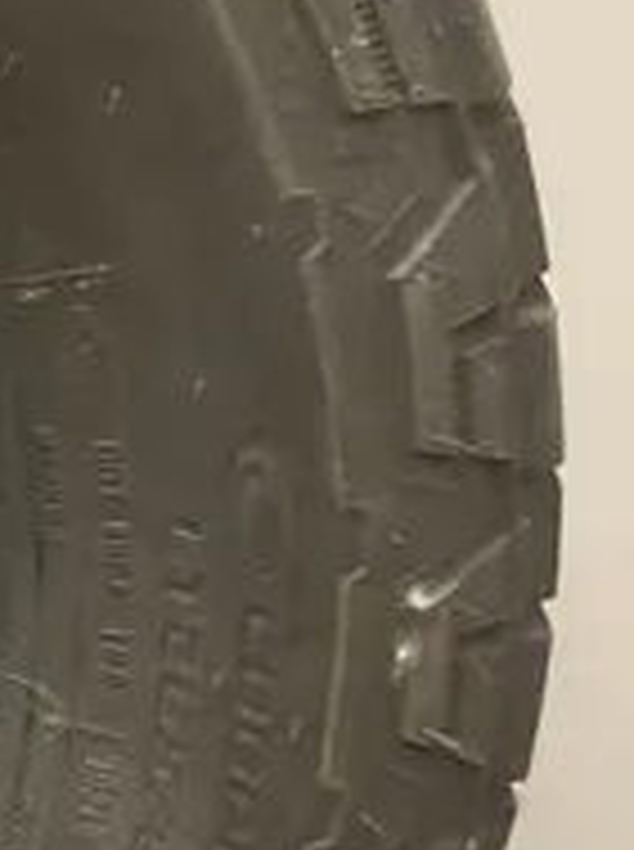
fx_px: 3725
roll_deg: +3.0
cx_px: -1088
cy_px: 657
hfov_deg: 8.5
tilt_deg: -20.0
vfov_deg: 13.0
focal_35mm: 152
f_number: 1.8
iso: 250
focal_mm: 3.99
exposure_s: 1/33
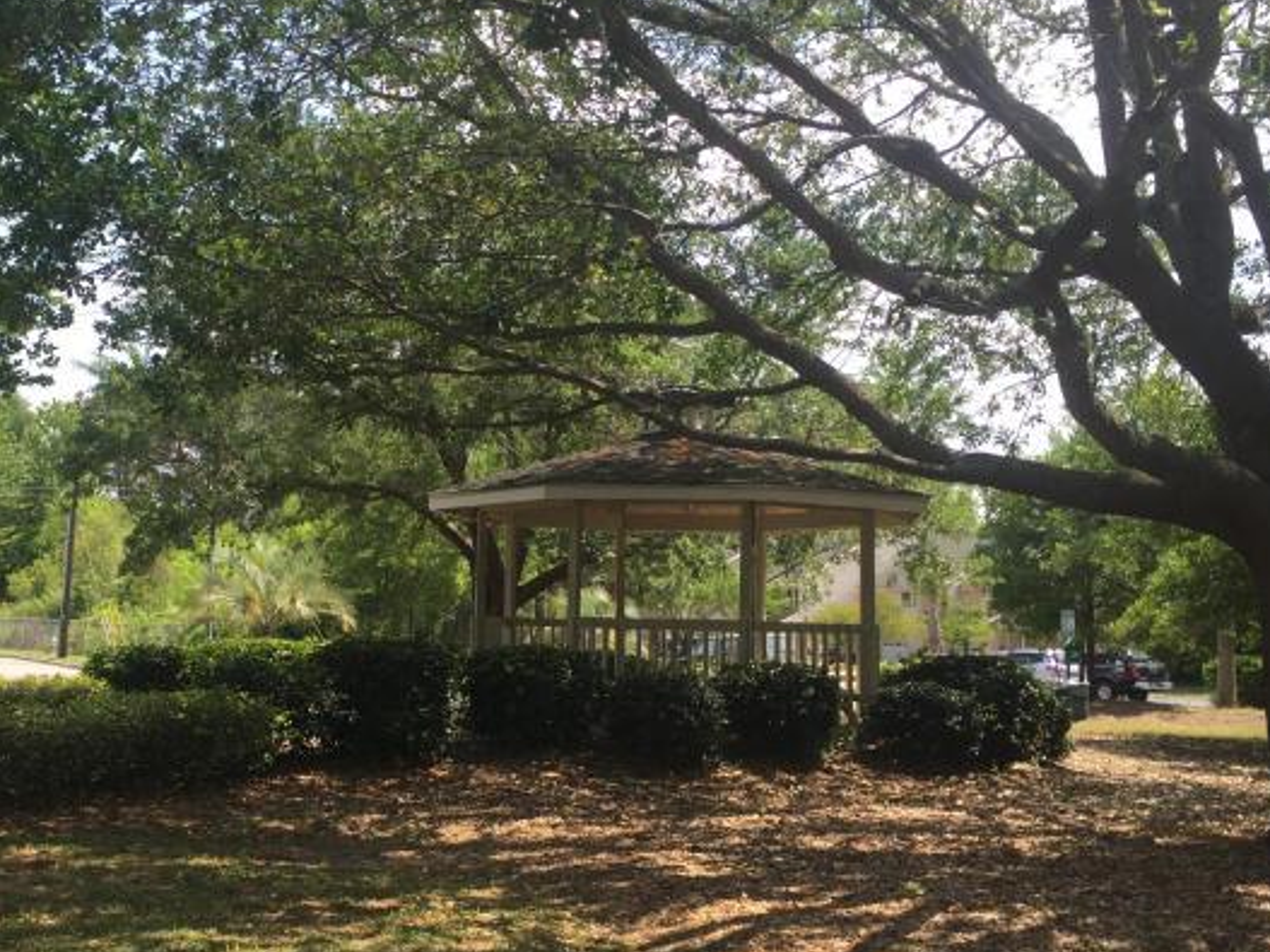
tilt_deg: +2.5
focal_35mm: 44
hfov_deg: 42.1
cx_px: 381
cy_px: 499
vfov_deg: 32.9
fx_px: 1614
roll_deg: -2.3
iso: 32
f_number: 2.2
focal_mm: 4.15
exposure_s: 1/670
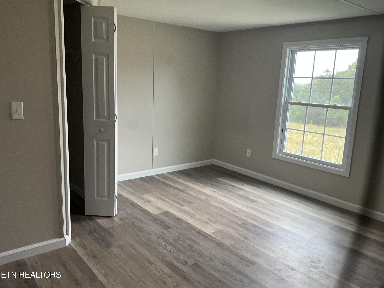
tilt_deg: -9.6
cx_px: 192
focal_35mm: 29
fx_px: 322
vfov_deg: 48.2
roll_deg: -4.7
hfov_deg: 61.7
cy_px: 144
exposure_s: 1/60
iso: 50
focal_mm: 3
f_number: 1.8
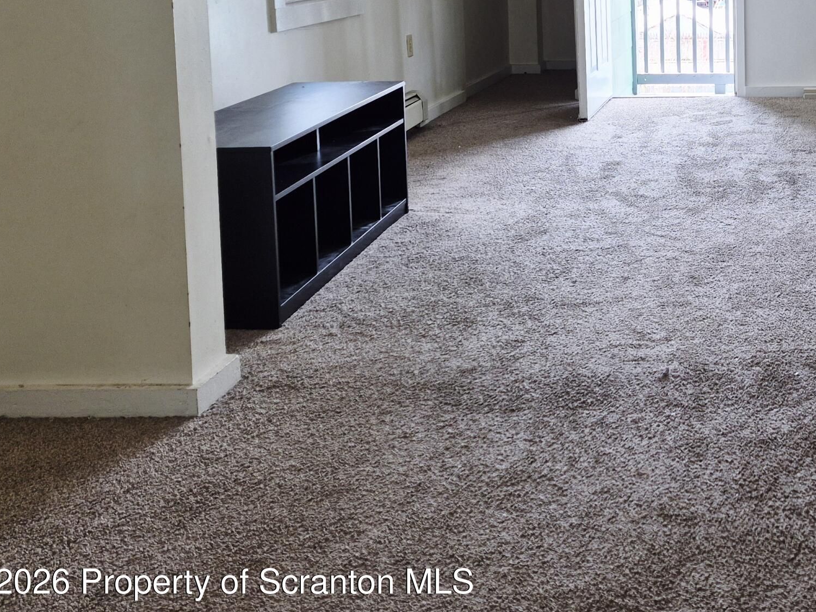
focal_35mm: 46
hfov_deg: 37.6
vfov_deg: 29.8
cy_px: 26
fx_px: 1084
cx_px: 782
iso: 40
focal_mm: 5.4
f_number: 1.8
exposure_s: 1/120
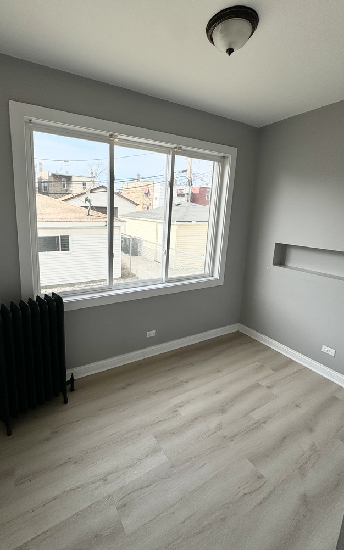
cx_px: 147
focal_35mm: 16
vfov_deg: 97.6
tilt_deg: -11.2
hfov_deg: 70.8
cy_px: 254
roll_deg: -2.6
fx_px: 240
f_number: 2.2
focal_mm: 2.22
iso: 40
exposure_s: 1/631
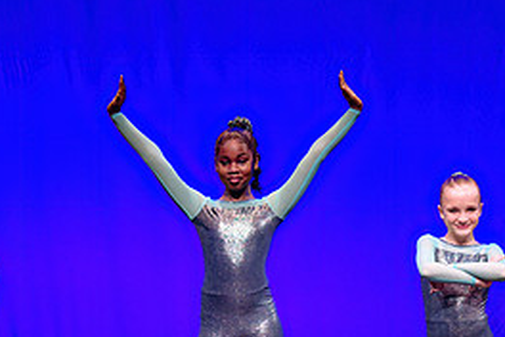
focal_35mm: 320
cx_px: 221
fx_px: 4489
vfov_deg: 4.3
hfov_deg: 6.4
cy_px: 255
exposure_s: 1/400
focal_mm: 122
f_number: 2.8
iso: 1600
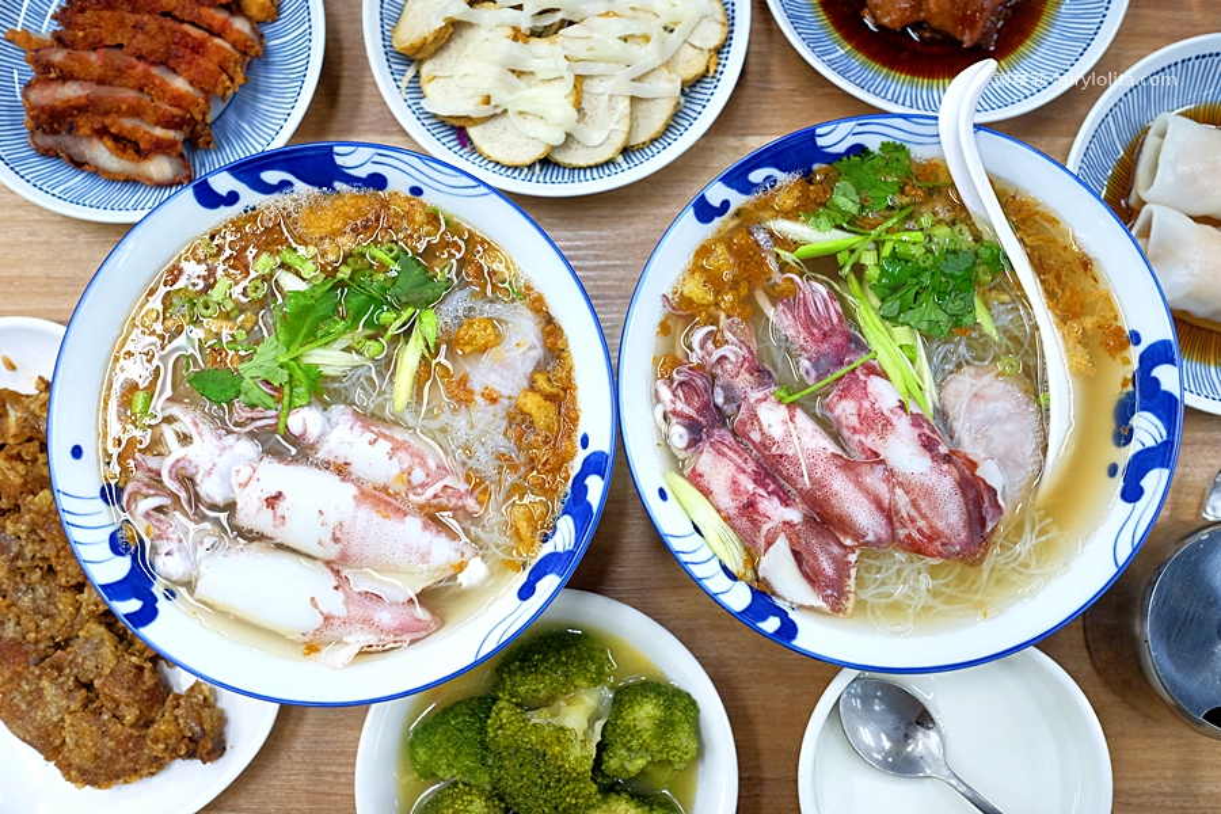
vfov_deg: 37.9
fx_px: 1187
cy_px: 407
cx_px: 610
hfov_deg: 54.4
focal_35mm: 35
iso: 2000
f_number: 3.6
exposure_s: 1/240
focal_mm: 23
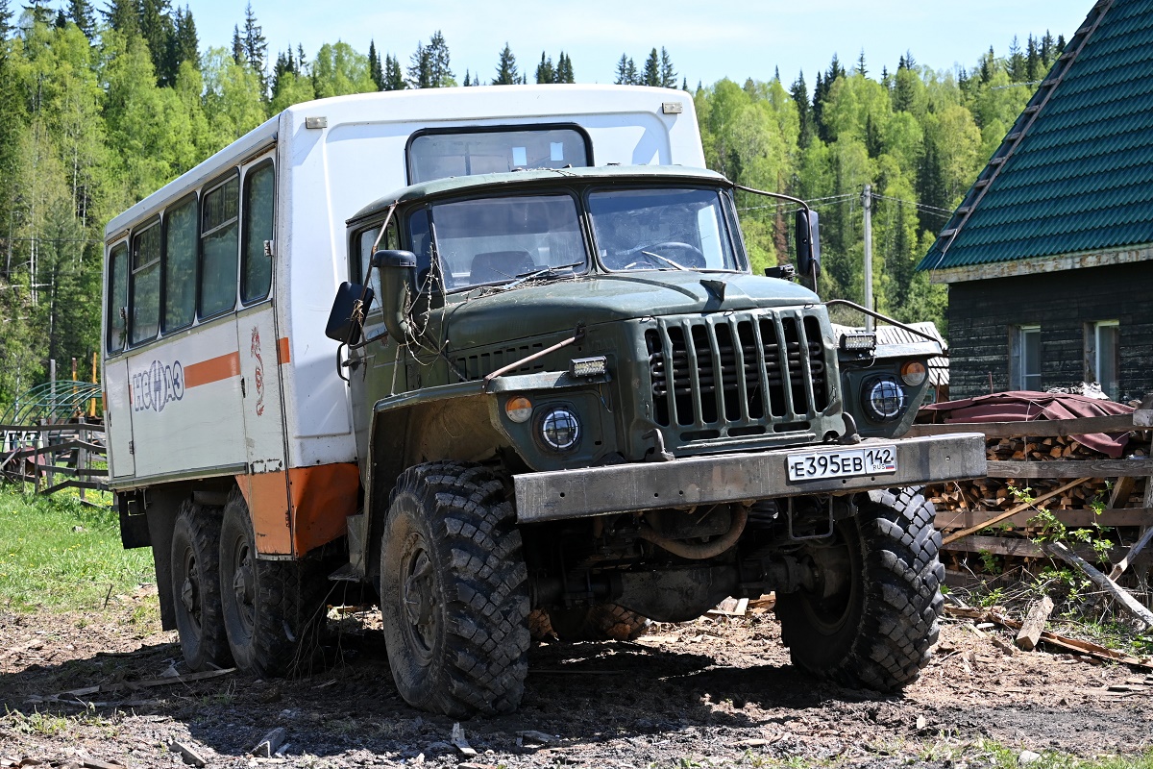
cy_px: 384
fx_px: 2402
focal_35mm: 75
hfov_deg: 27.0
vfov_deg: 18.2
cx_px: 576
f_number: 4.5
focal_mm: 50
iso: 400
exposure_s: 1/1250
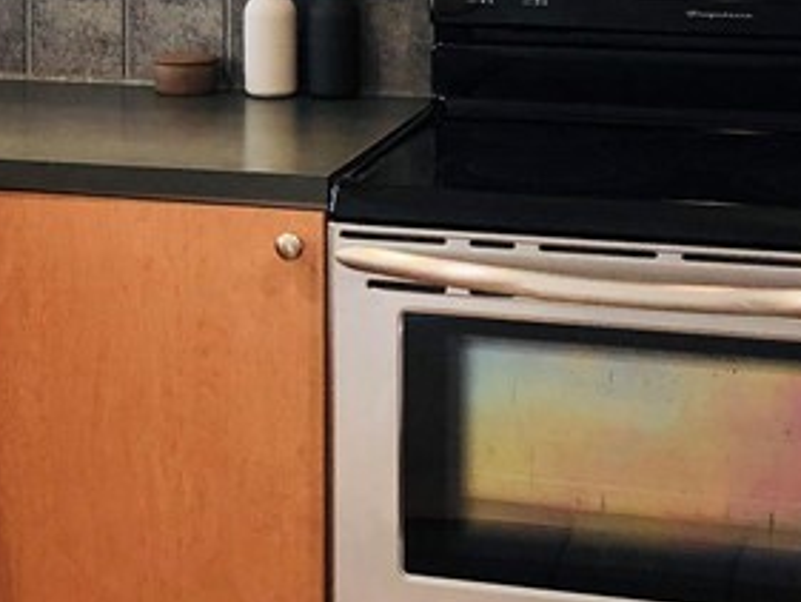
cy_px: -34
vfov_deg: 14.2
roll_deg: +0.9
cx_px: 137
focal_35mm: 102
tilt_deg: -5.2
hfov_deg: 19.0
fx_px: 2361
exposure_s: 1/20
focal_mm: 4
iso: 40
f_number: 1.8
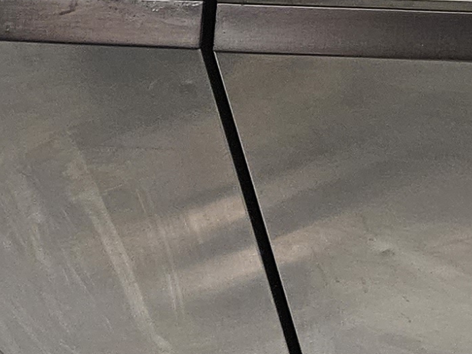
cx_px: 656
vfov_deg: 10.9
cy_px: -158
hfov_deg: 14.2
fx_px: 1800
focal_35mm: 132
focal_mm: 5.4
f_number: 1.8
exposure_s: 1/100
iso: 500
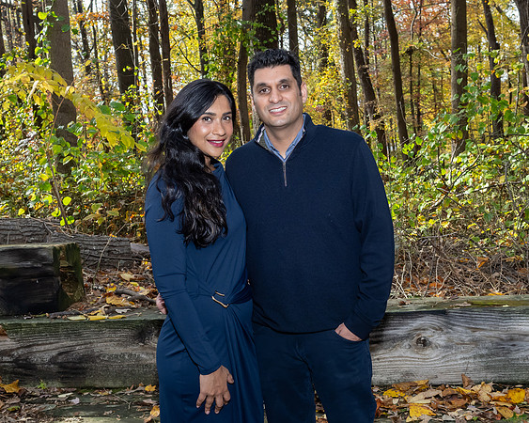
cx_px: 277
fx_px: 767
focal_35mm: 49
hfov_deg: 38.0
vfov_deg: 30.8
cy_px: 196
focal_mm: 26
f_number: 7.1
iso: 800
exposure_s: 1/250
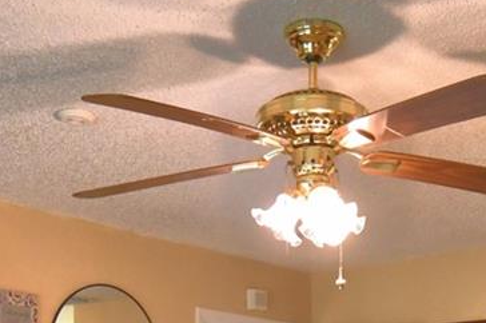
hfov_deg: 30.3
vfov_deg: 18.6
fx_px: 890
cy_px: 459
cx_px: 318
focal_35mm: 66
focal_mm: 10
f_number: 4.5
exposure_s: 1/30
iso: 720
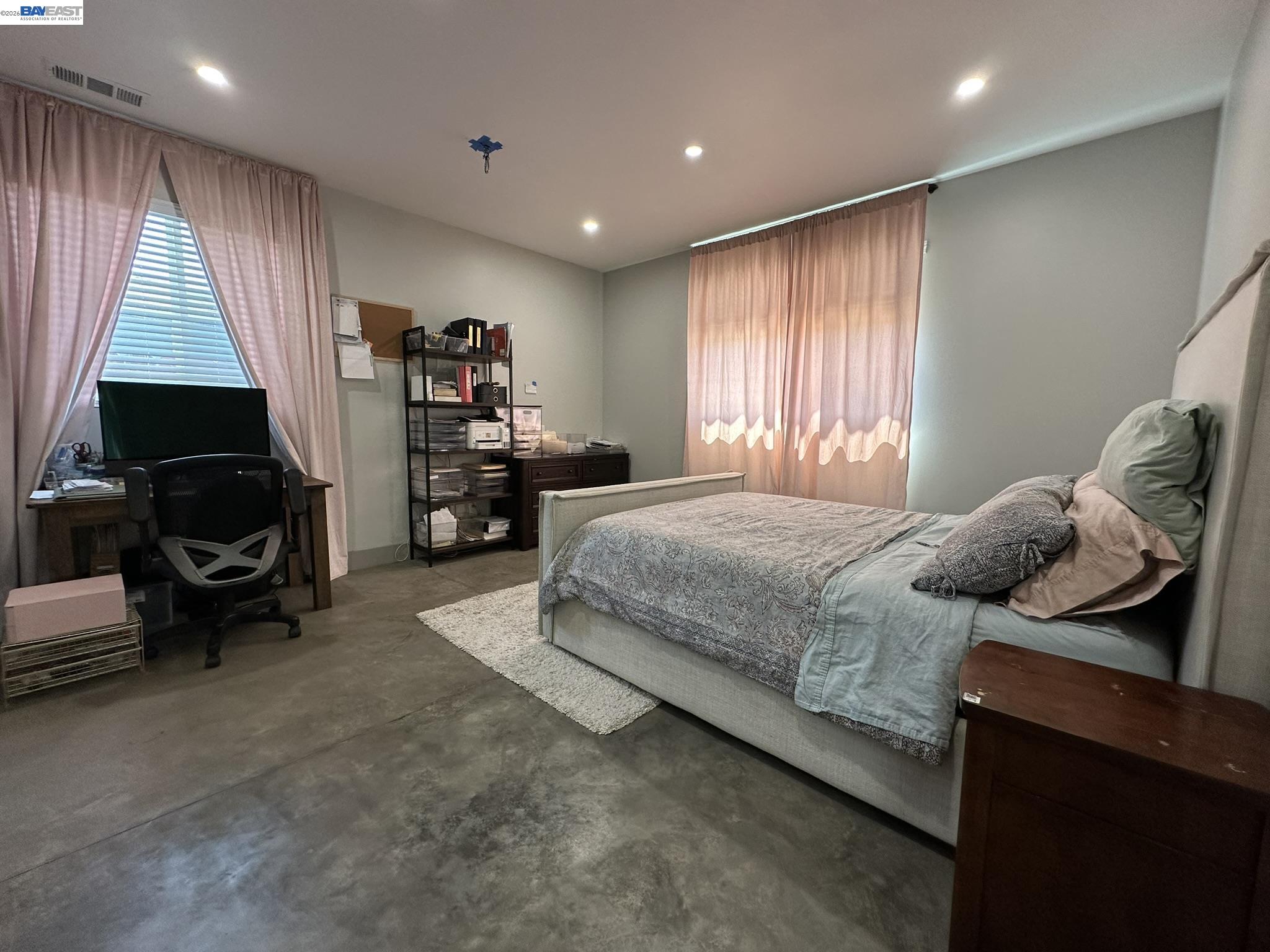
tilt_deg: -5.4
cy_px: 476
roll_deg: -1.1
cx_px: 635
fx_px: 514
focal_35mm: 14
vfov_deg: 85.7
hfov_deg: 102.1
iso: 200
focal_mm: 2.22
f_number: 2.2
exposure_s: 1/120
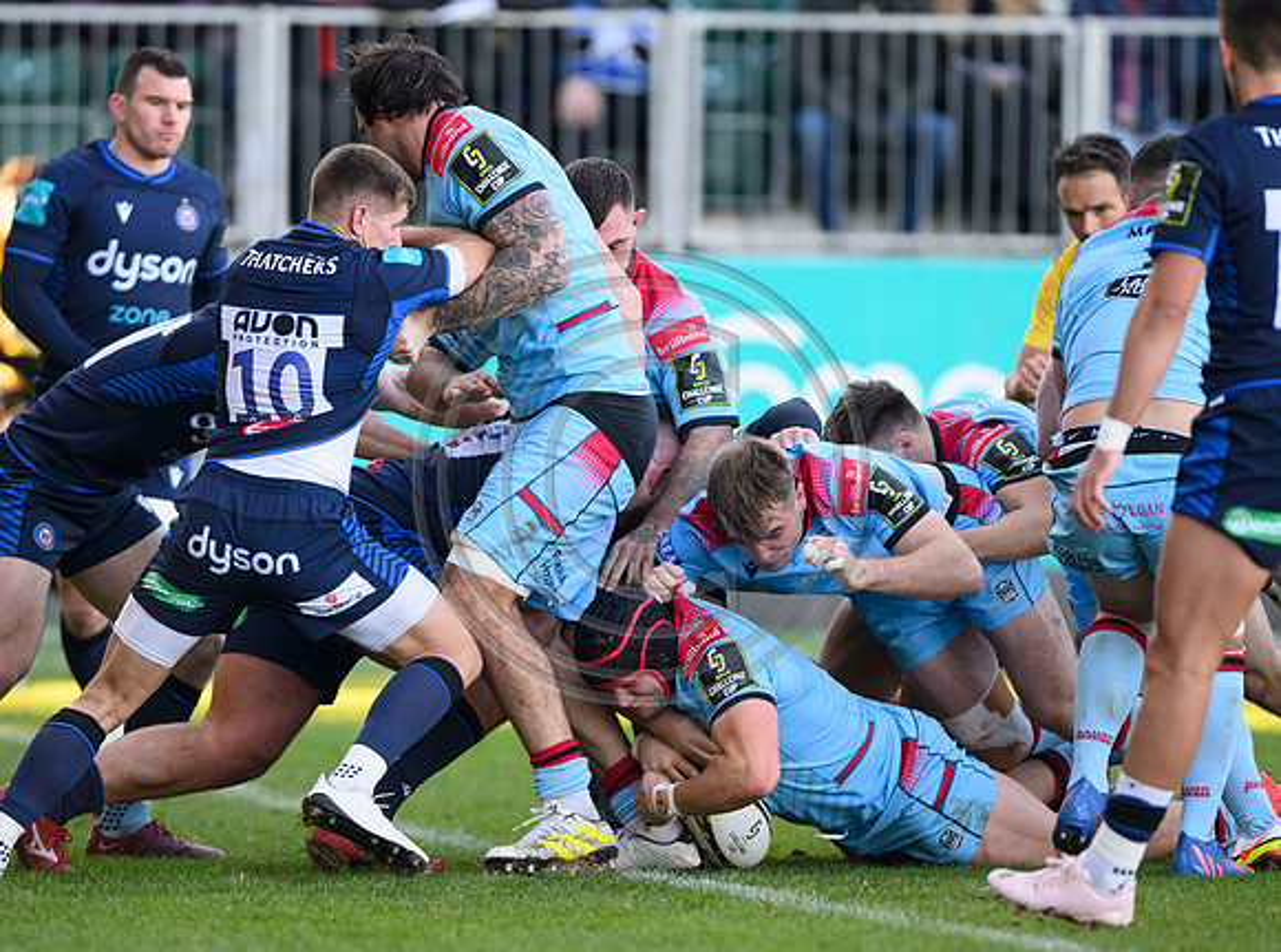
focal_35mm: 534
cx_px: 512
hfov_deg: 3.7
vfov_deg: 2.8
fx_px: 19685
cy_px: 591
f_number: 3.5
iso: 1000
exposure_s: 1/1250
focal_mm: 400
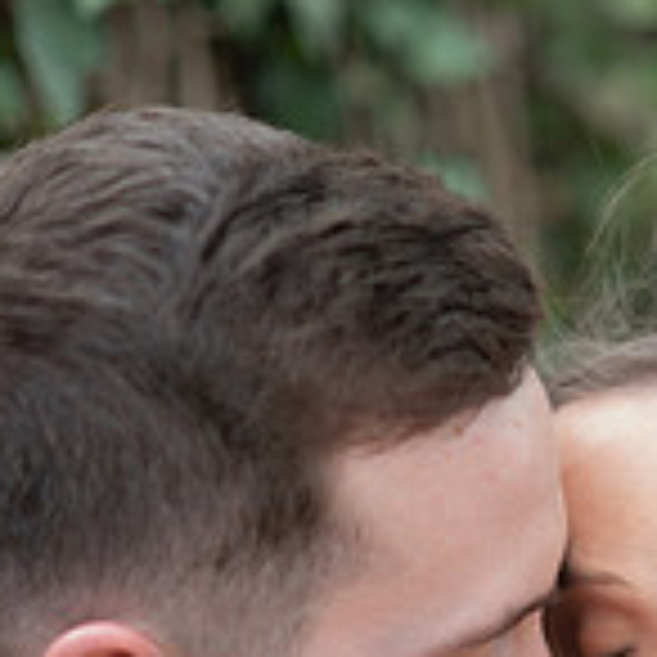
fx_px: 4767
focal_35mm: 222
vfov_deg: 7.7
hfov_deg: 7.9
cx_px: 580
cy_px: 972
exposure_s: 1/320
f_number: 2.8
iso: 320
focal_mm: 85
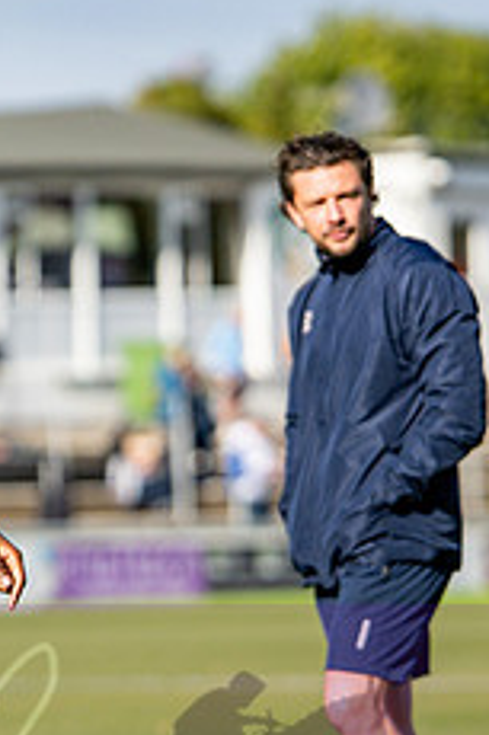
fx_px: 7958
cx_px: -61
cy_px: 537
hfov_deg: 3.5
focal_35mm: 390
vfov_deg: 5.3
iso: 100
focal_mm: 85
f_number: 1.6
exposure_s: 1/8000
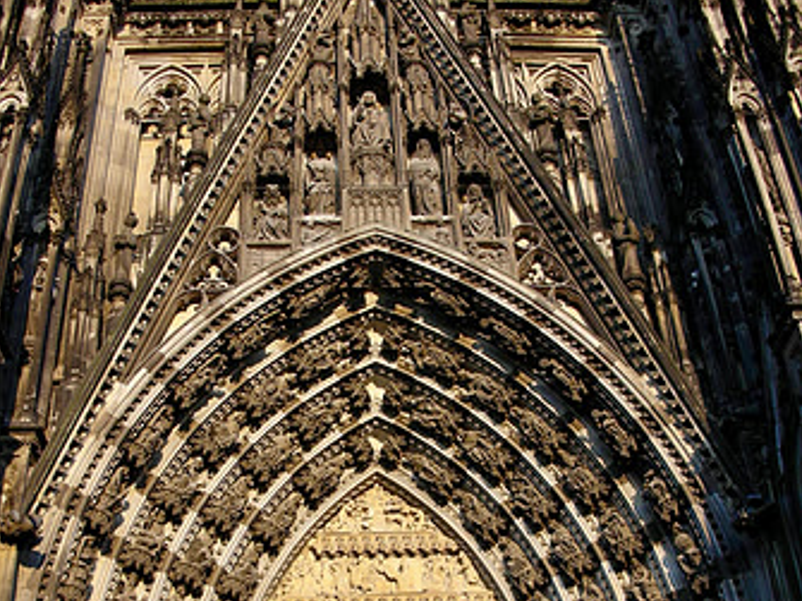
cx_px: 400
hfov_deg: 40.4
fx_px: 1089
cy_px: 448
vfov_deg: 30.4
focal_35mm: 47
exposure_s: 1/140
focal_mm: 5.8
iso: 50
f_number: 3
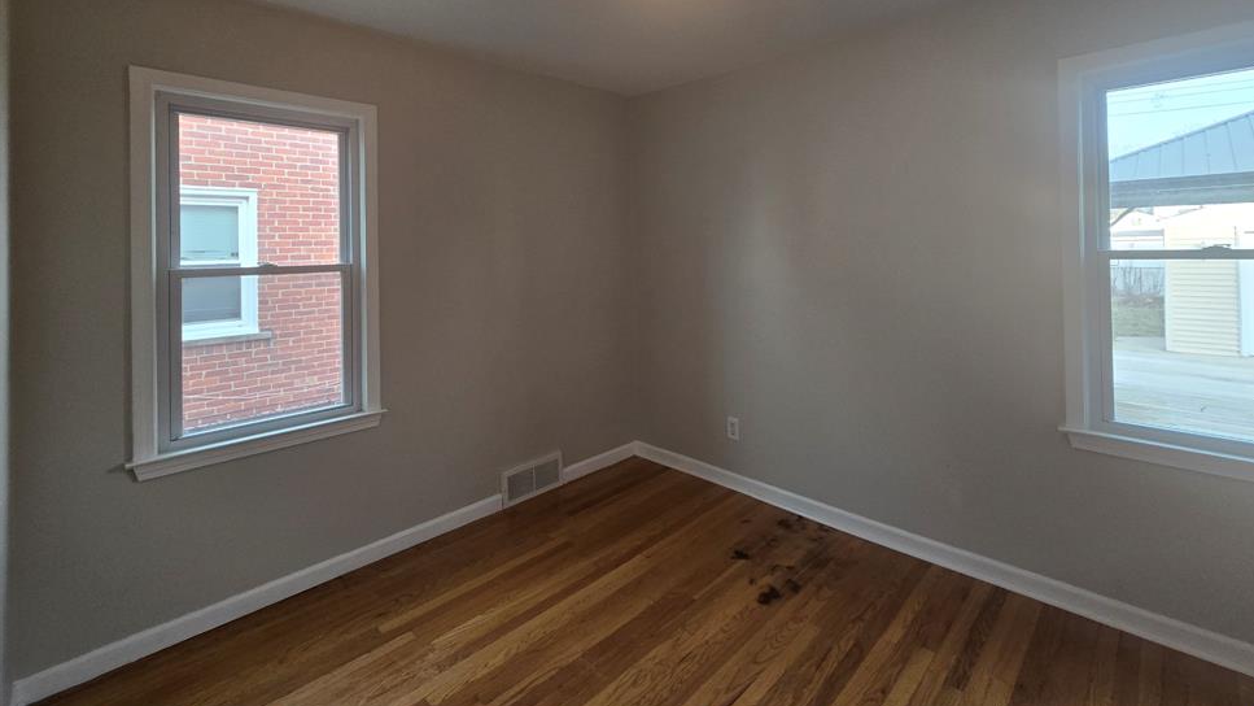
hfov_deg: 102.9
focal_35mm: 15
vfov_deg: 68.9
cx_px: 661
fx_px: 499
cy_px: 247
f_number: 2.2
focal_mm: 2.2
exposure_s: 1/60
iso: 160
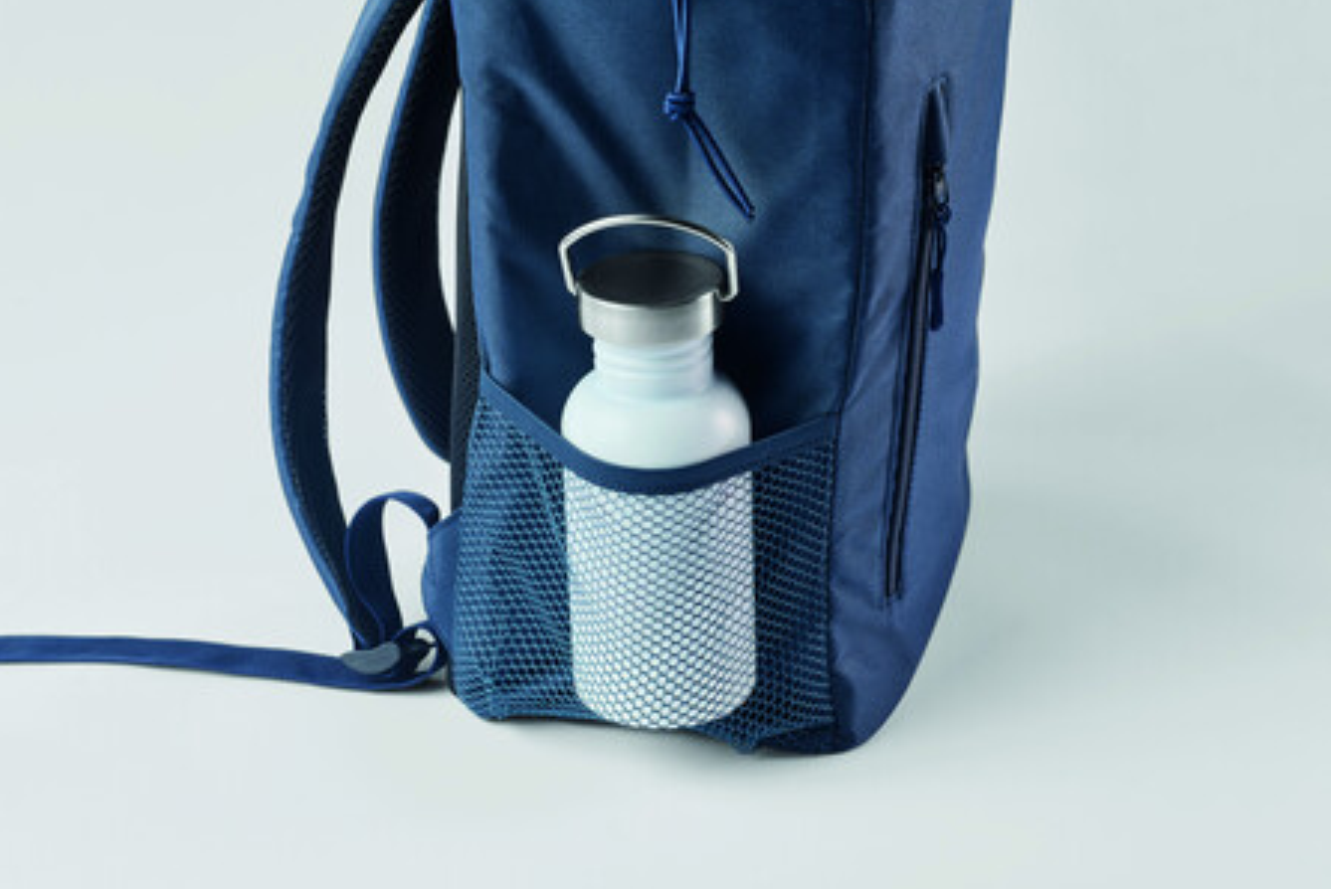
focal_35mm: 91
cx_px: 627
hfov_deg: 22.4
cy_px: 458
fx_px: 3367
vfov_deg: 15.0
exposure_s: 1/125
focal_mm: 85
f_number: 11
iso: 125
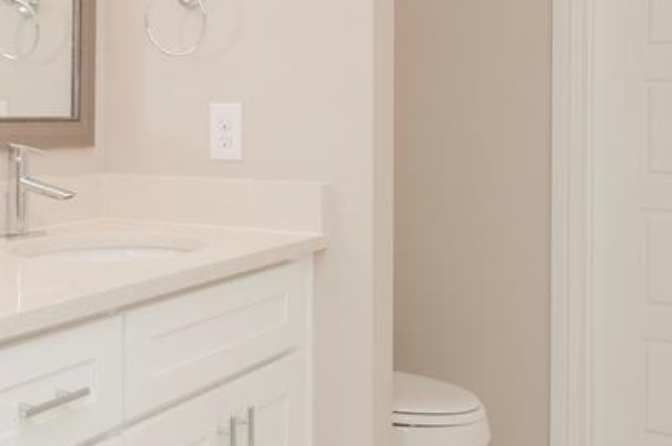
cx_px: 146
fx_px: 918
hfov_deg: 38.8
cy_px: 113
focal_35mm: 49
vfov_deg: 27.0
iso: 800
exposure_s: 1/125
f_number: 8
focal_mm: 13
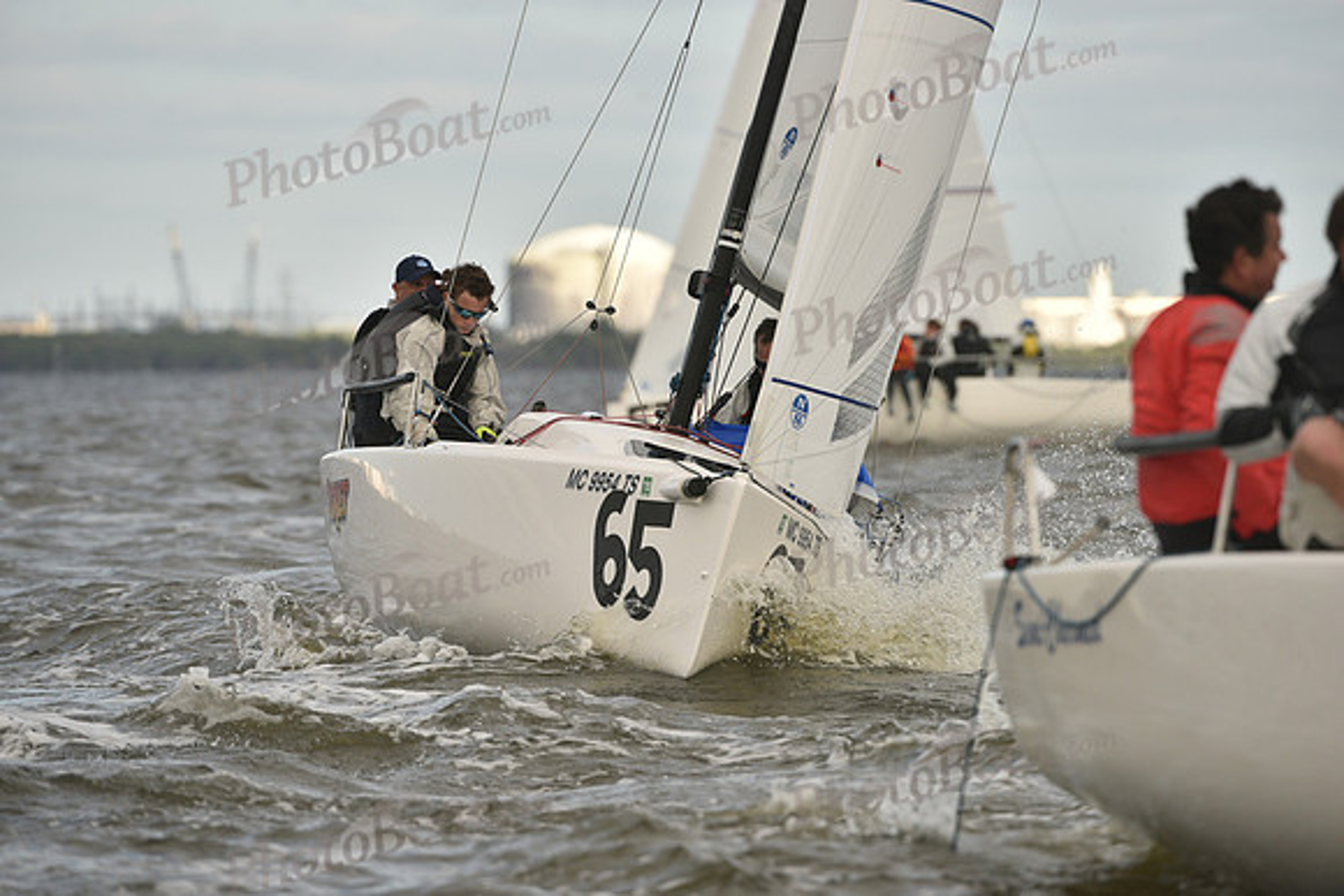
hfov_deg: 5.4
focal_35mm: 380
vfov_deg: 3.6
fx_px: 14189
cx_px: 672
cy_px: 448
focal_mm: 380
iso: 320
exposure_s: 1/1000
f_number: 7.1
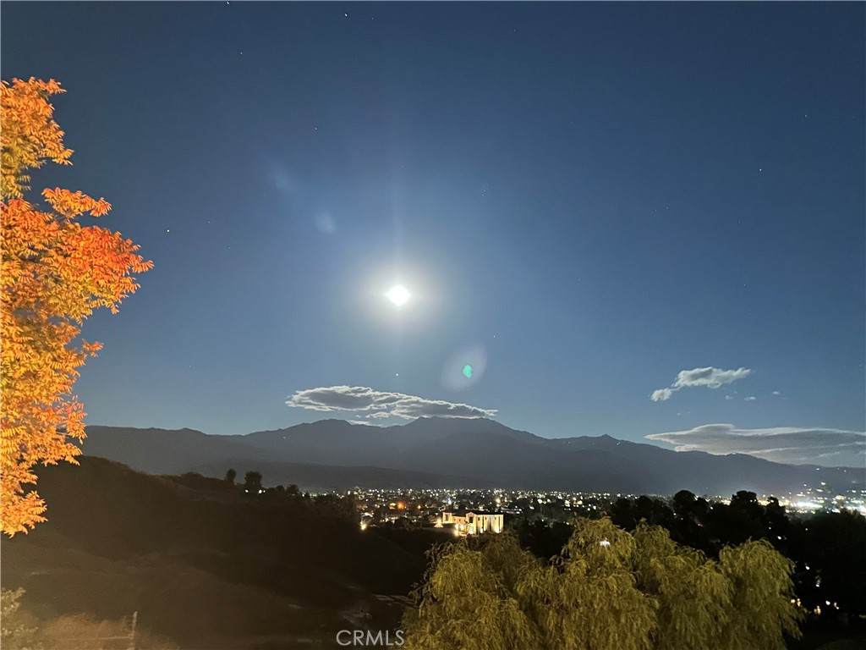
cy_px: 325
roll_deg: -2.0
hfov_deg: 71.6
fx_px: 600
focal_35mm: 24
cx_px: 433
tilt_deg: +14.0
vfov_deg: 56.8
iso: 2000
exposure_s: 1/2
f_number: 1.78
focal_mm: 6.86
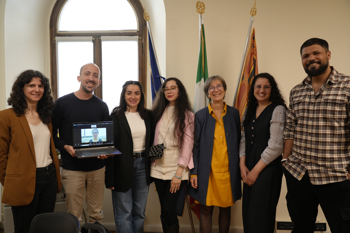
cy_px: 116
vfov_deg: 43.6
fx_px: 292
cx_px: 175
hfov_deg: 61.9
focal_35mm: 30
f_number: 4
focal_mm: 30
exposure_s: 1/160
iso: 1000
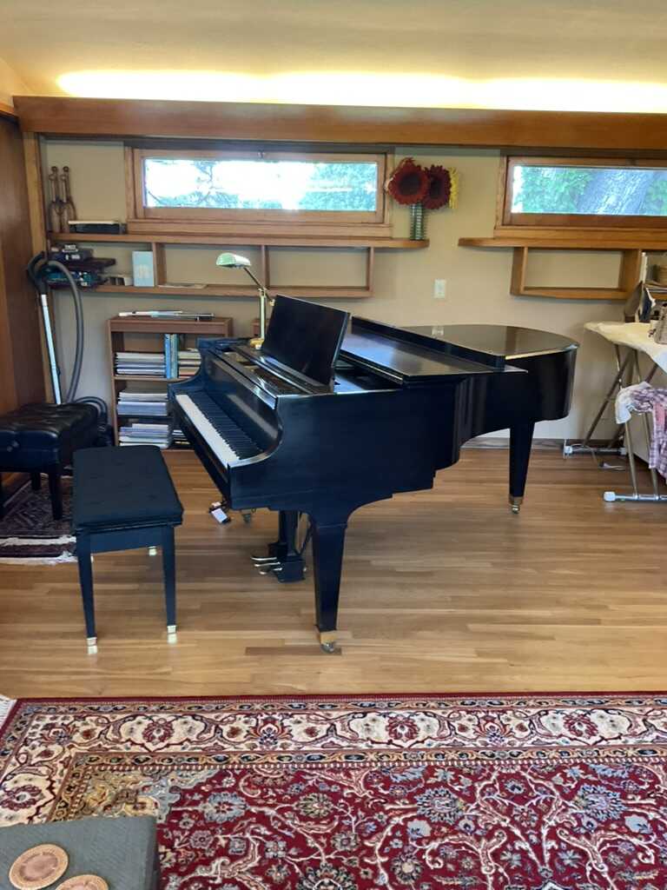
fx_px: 745
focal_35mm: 29
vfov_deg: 61.7
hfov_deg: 48.2
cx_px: 334
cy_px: 445
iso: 250
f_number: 1.8
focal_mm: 3
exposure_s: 1/60
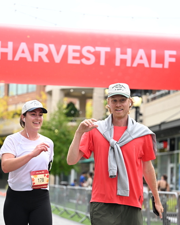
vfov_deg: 19.5
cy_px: 152
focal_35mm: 98
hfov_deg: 15.7
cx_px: 93
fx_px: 653
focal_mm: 74
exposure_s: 1/2000
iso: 640
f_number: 2.8
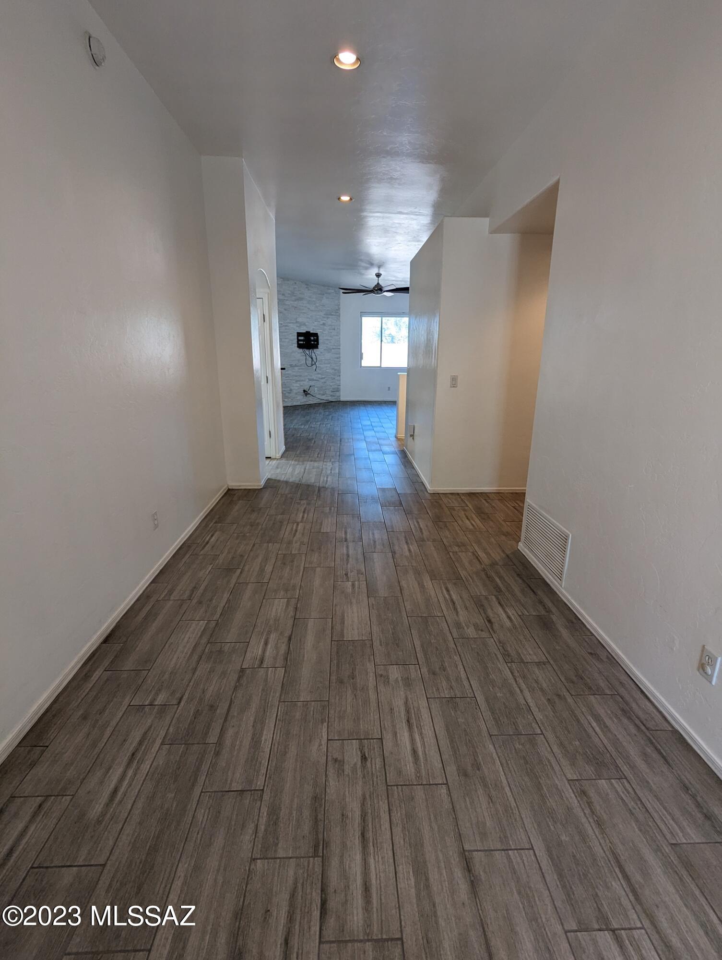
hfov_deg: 78.2
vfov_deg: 94.4
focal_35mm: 16
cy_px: 480
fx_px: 444
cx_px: 361
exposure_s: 1/24
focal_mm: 2.35
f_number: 2.2
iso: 50
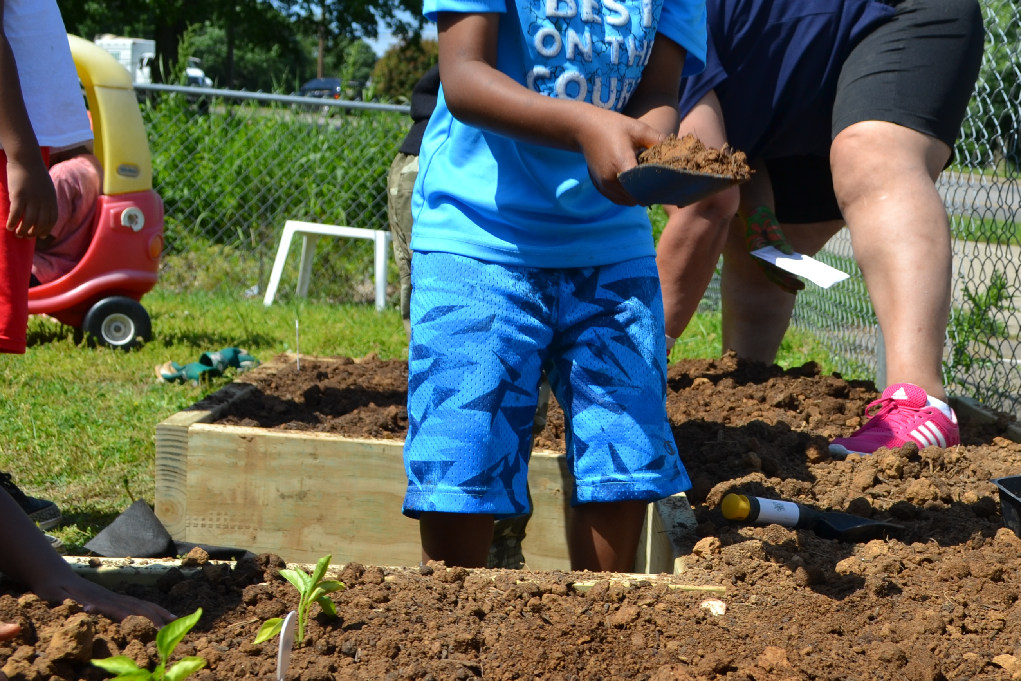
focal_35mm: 53
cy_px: 348
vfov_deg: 25.5
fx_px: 1503
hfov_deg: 36.3
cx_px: 805
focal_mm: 20
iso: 100
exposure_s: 1/400
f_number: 7.1
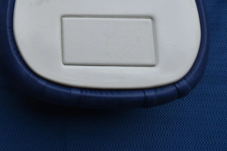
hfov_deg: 31.1
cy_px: -3
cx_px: -16
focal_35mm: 58
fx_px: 366
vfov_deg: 22.4
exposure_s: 1/500
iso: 200
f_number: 8
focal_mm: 18
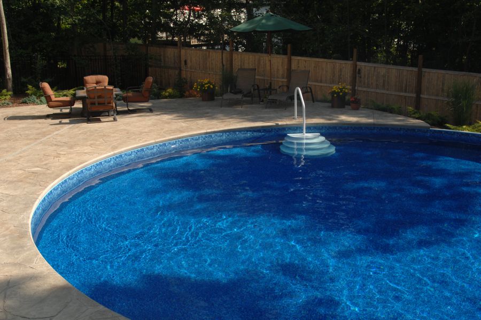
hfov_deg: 46.4
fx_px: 561
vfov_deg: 31.8
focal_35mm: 42
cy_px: 160
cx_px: 240
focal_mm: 28
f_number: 6
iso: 100
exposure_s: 1/160
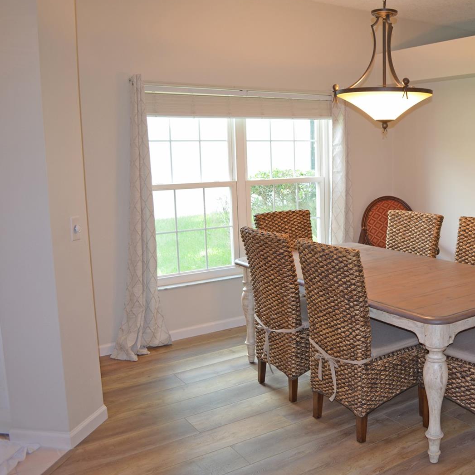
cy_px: 236
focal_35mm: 35
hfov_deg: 45.6
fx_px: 543
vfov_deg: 47.2
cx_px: 355
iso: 200
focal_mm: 18
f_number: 3.5
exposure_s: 1/30
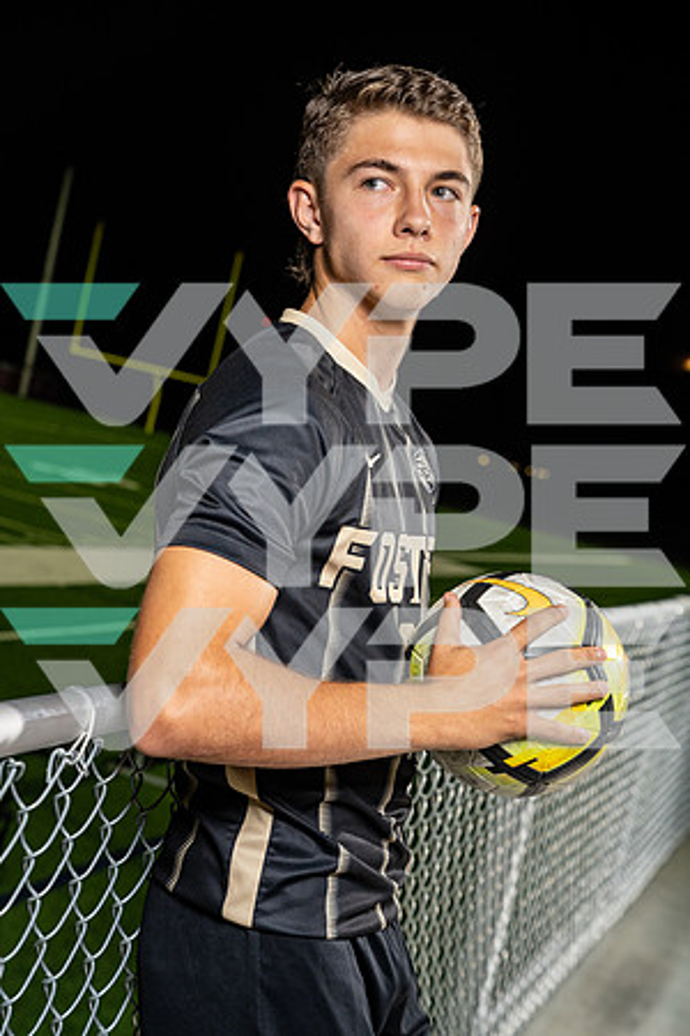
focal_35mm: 60
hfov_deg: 22.6
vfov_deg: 33.4
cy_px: 518
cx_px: 345
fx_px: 1725
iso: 800
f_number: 5.6
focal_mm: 60
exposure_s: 1/250
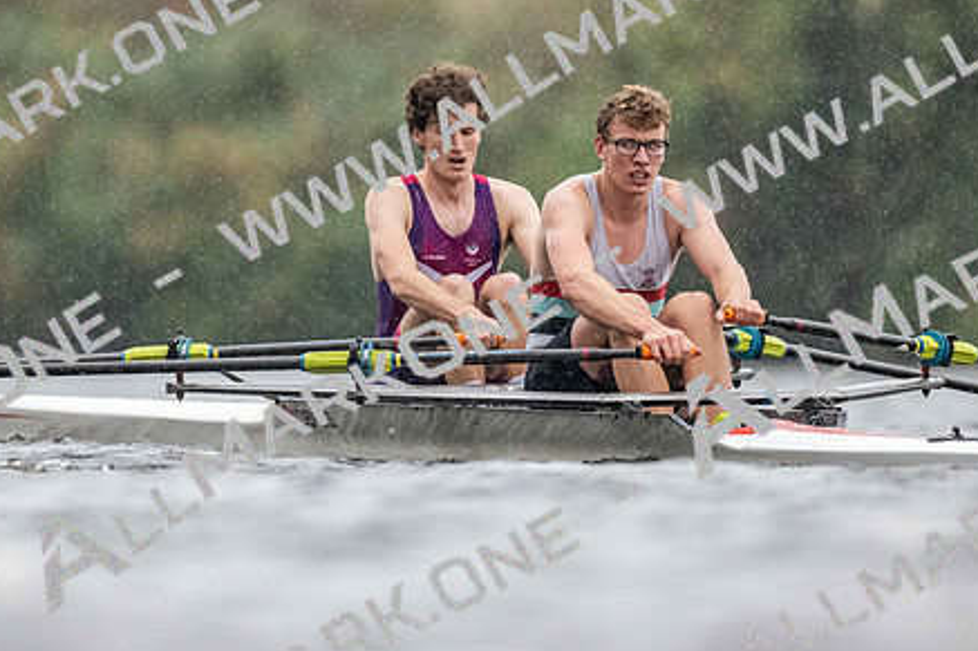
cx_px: 495
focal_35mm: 797
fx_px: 21643
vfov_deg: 1.7
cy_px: 267
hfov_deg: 2.6
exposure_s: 1/2500
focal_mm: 600
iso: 4500
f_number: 4
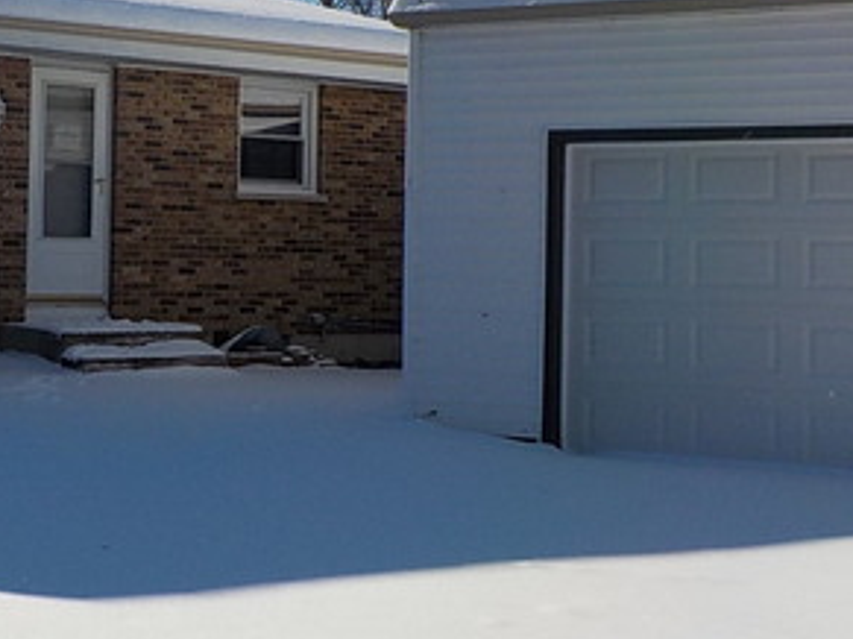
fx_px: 1626
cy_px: 193
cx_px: 9
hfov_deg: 27.8
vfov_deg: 22.1
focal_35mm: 66
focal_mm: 4.1
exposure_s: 1/640
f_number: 6.6
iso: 125
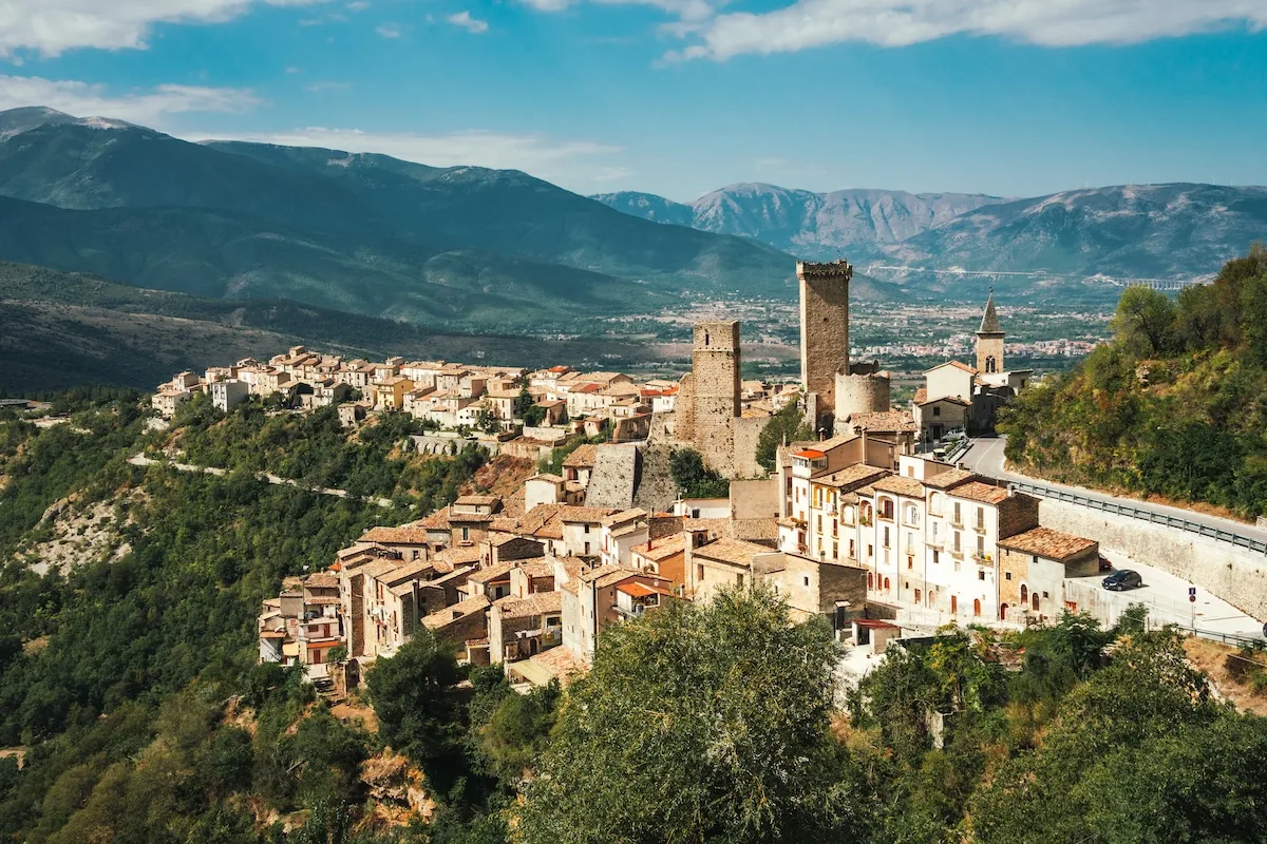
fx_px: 1584
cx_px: 634
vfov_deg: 29.9
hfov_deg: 43.6
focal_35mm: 45
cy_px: 422
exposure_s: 1/160
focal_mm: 45
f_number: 14
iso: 125
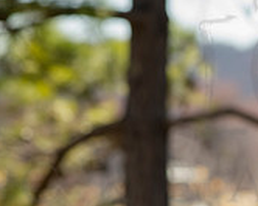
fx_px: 3010
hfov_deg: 4.9
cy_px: 259
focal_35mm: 394
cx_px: 308
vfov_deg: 3.9
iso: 400
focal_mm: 120
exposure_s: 1/640
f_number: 5.6
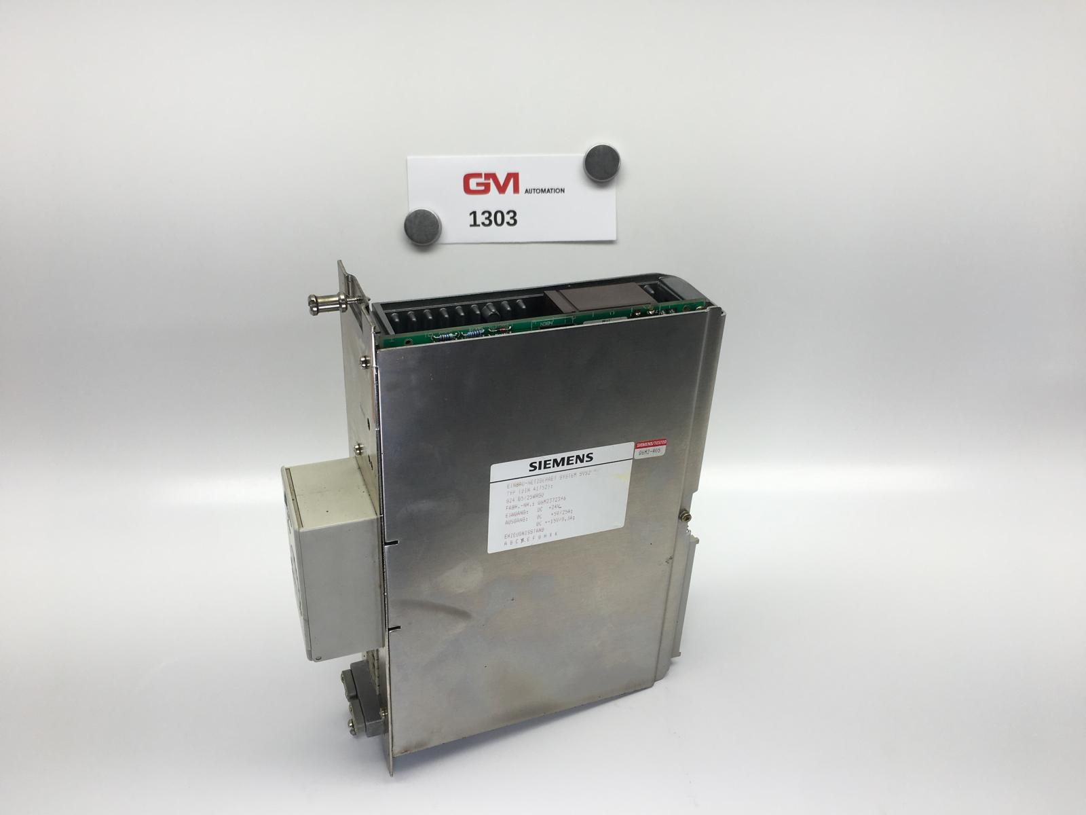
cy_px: 408
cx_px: 543
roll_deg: +2.0
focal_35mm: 29
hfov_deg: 61.7
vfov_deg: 48.2
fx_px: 910
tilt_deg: -35.0
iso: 25
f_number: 2.2
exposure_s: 1/245
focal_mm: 4.15
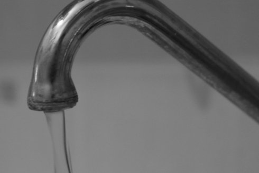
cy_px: 85
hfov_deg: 40.4
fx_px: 352
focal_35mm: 49
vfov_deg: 27.5
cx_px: 128
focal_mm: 32
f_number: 2.8
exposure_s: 1/6
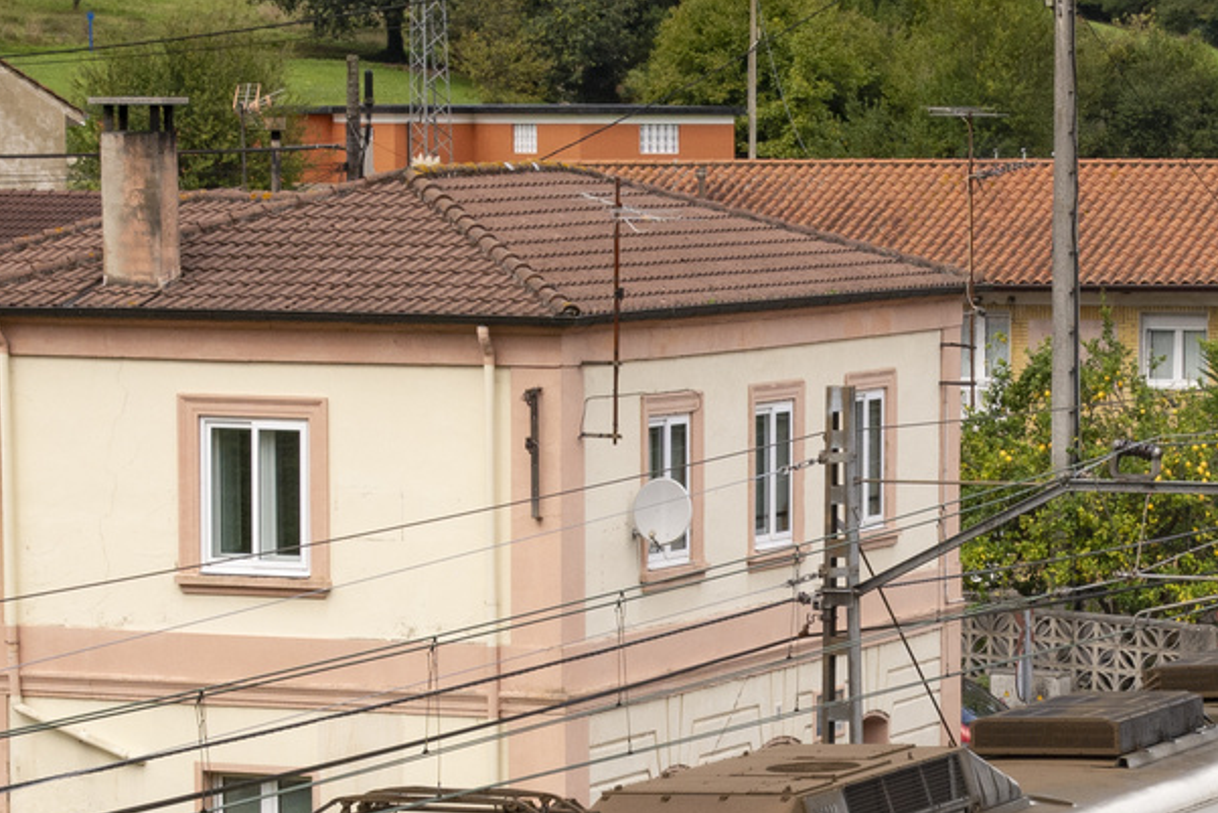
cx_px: 912
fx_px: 5028
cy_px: 679
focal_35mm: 149
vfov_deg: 9.2
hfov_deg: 13.8
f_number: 8
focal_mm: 31
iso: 400
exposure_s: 1/640
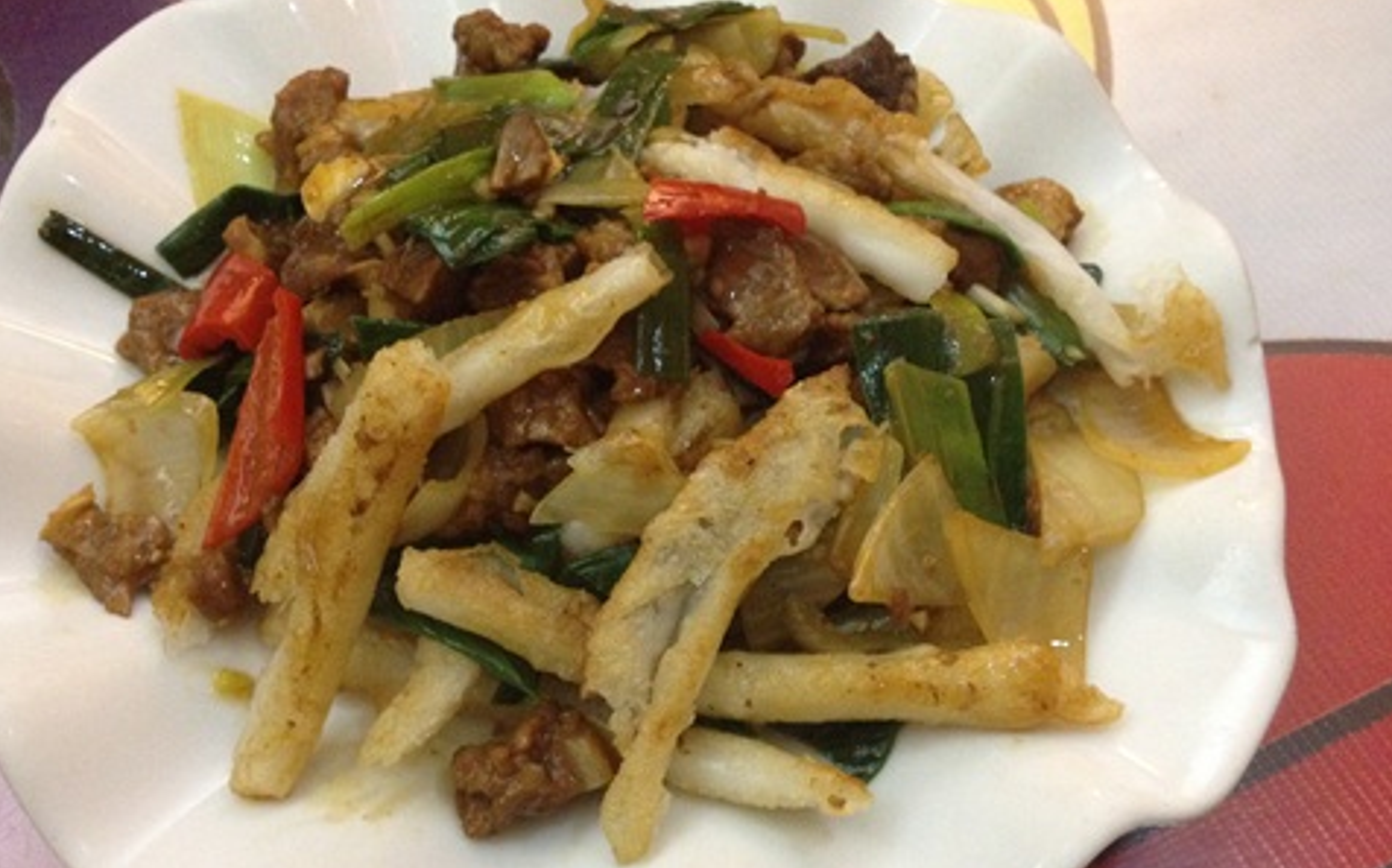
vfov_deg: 32.7
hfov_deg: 50.4
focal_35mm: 39
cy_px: 440
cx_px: 673
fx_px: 1479
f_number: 2.4
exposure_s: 1/20
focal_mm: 4.28
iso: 400
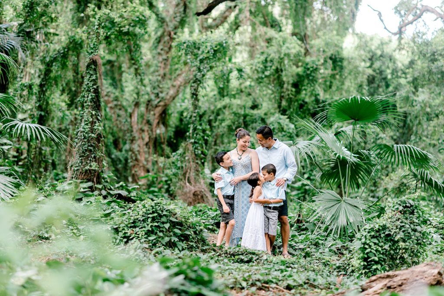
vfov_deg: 16.1
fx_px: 1048
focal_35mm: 85
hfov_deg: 23.9
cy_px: 148
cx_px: 222
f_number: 2.2
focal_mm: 85
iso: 320
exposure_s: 1/320
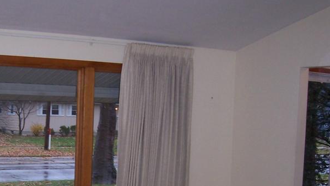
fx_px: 586
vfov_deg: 17.6
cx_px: 77
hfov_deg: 30.8
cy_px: 181
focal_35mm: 67
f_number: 3
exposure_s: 1/60
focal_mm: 6
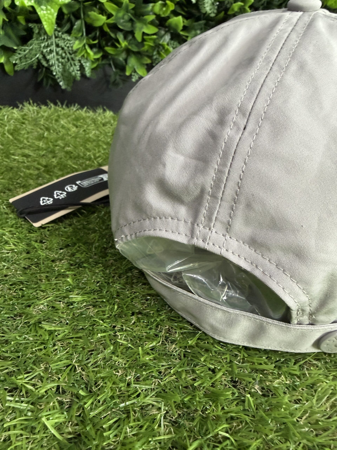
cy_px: 225
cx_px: 168
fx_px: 312
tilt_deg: -30.5
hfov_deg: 56.8
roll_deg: -4.2
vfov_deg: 71.6
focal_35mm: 24
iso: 320
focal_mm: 2.22
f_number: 2.2
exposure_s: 1/94
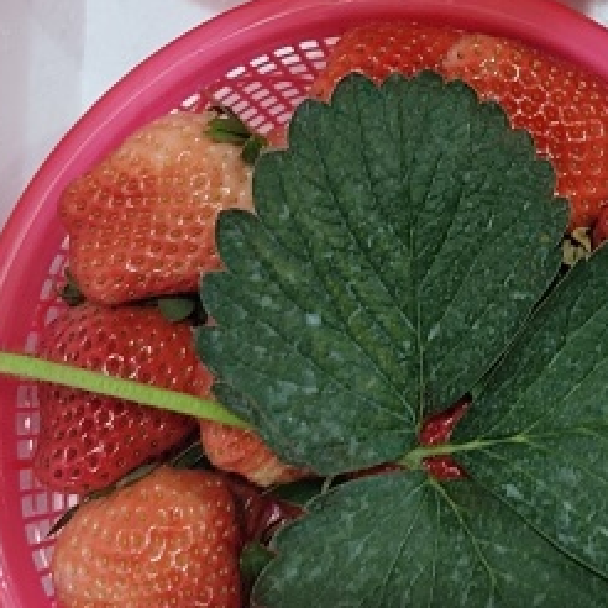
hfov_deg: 17.7
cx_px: 793
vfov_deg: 17.8
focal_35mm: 92
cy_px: -150
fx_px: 1828
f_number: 1.6
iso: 125
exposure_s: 1/100
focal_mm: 5.84
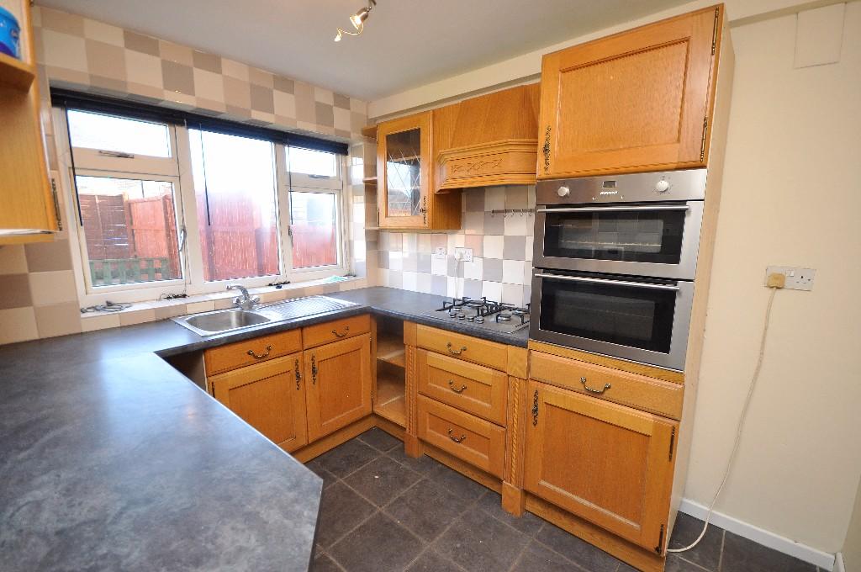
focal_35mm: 15
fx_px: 358
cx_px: 430
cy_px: 286
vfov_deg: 77.2
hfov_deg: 100.5
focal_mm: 10
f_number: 4.5
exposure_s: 1/60
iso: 320
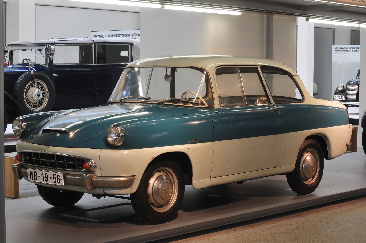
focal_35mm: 75
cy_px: 122
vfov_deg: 18.1
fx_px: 762
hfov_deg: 27.0
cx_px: 183
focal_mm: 50
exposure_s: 1/13
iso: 200
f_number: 11
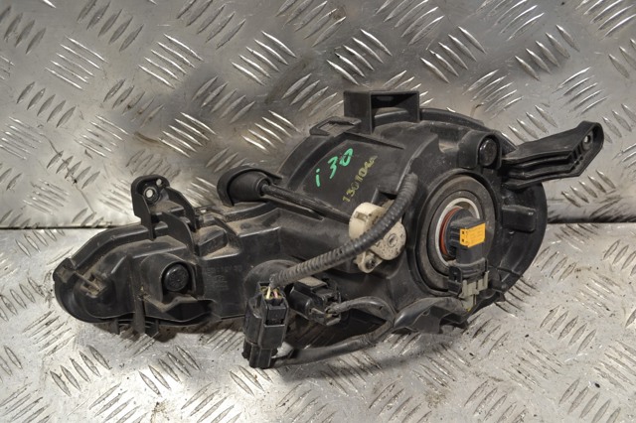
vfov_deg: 36.8
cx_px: 318
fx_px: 636
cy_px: 212
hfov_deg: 53.2
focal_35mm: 36
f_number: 5
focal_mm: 24
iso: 400
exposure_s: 1/100
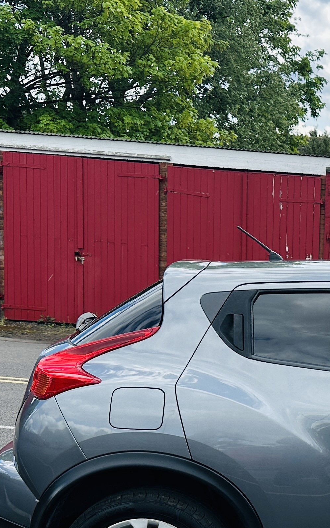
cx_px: 459
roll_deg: -3.9
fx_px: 921
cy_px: 408
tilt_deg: -8.4
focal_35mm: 64
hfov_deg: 18.5
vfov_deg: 31.3
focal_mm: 6.86
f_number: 1.78
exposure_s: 1/1880
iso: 80
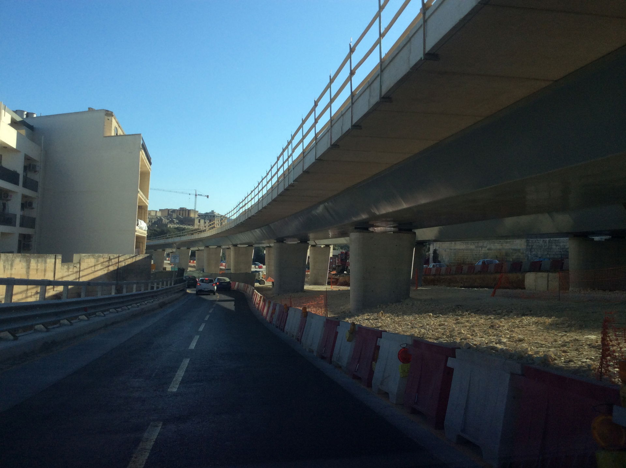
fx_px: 578
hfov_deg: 56.9
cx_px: 313
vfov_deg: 44.1
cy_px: 234
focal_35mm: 32
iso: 32
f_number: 2.4
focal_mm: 3.3
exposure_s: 1/1059
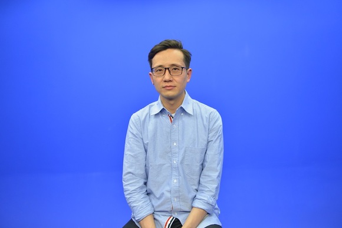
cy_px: 114
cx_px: 171
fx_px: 304
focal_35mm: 32
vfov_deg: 41.1
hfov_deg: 58.7
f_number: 2.8
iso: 1000
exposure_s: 1/1600
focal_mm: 32
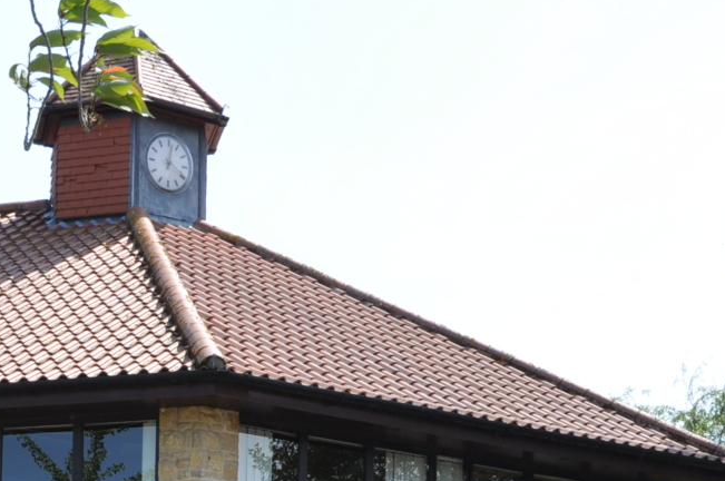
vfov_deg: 11.6
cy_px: 596
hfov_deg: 17.5
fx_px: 2313
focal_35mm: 115
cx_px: 61
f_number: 9
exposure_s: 1/320
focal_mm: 26
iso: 200
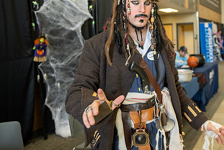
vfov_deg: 32.1
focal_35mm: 41
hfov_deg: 46.1
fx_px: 255
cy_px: 39
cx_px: 162
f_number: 2.8
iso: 1600
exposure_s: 1/320
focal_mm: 27
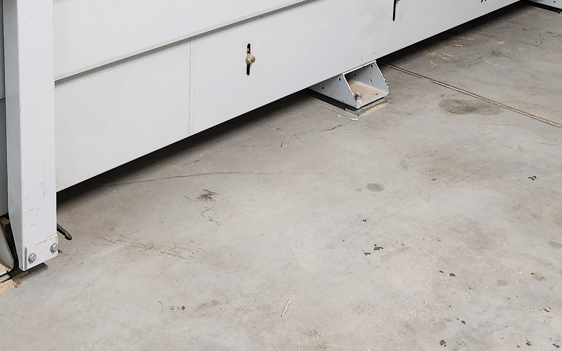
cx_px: 210
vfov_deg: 19.6
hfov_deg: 33.8
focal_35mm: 60
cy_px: -130
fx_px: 919
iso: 400
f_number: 1.8
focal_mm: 5
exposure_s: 1/100
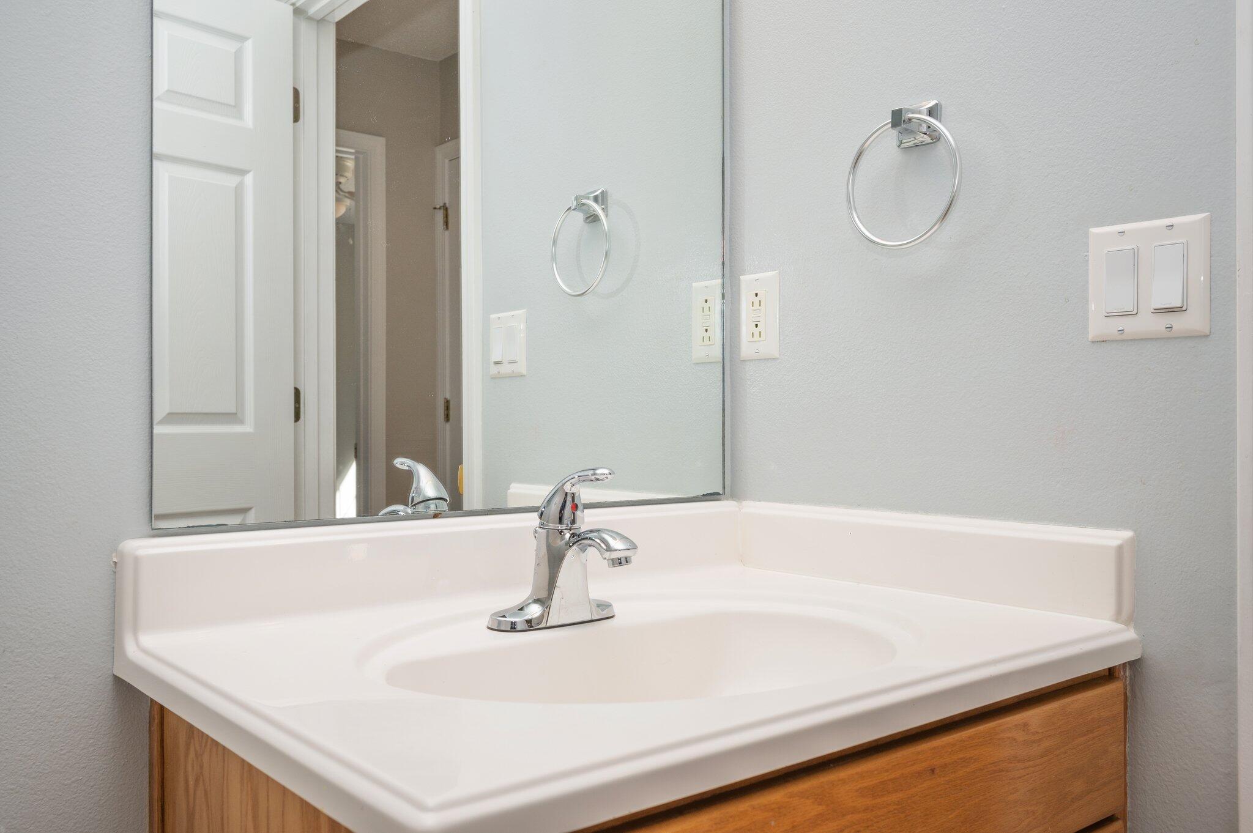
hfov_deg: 63.7
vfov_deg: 44.9
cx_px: 626
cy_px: 416
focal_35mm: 29
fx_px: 1009
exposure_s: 1/60
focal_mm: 29
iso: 250
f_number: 9
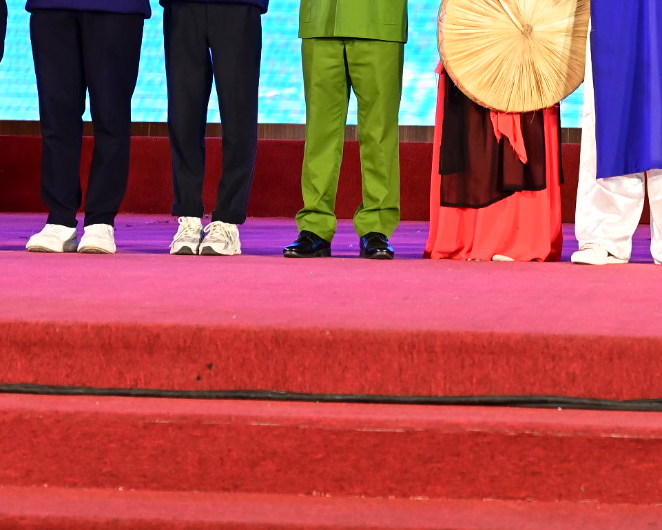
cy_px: -159
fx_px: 2430
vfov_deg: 12.1
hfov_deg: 15.5
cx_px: 417
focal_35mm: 124
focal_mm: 42
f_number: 4
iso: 1250
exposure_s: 1/200
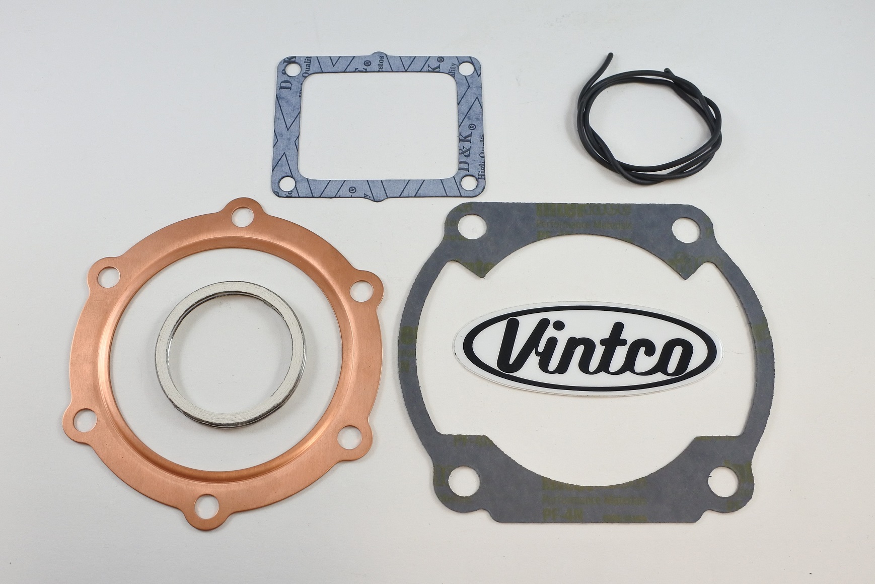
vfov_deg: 47.9
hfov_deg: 67.4
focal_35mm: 27
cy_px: 292
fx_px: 656
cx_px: 438
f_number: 3.5
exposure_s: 1/200
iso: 400
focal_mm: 10
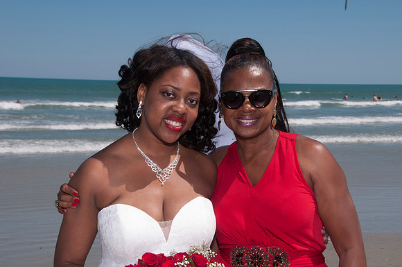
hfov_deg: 30.6
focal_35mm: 66
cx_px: 201
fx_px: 736
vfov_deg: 20.6
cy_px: 134
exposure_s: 1/250
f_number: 13
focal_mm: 44
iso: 100
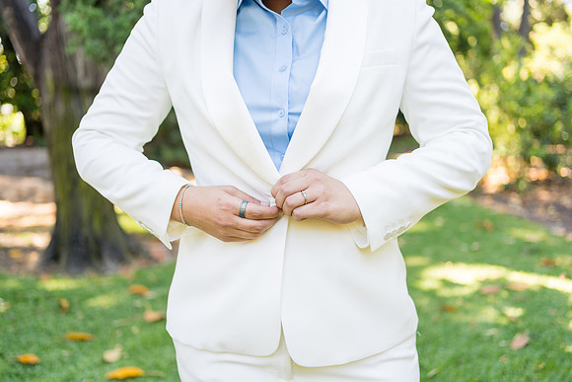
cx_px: 291
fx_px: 581
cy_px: 183
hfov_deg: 52.4
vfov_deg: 36.4
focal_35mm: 37
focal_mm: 35
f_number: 2.2
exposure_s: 1/320
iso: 160
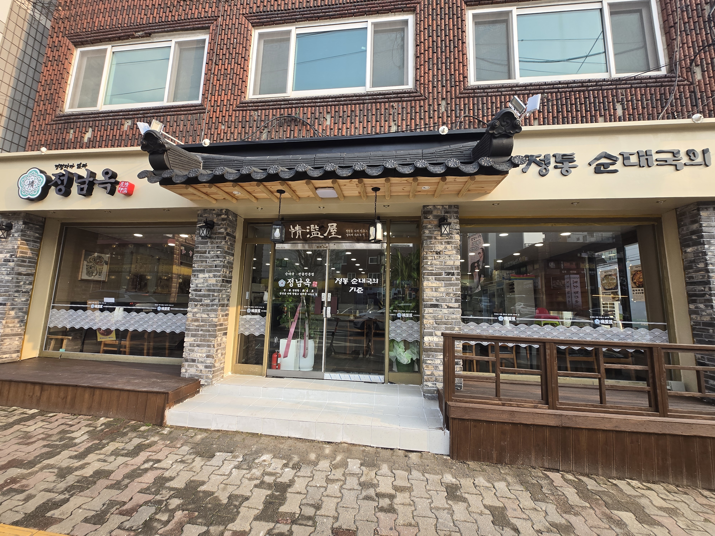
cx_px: 358
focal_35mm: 13
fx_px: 269
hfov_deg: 106.2
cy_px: 268
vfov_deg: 89.9
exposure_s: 1/168
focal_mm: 1.7
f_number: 2.2
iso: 25
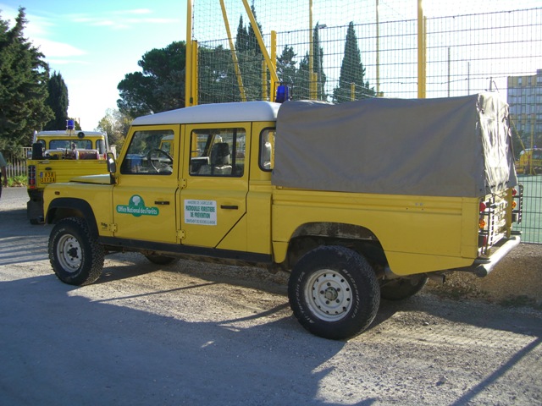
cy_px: 203
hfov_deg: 49.0
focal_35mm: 38
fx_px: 595
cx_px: 271
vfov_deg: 37.7
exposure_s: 1/400
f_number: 2.8
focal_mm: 7.9
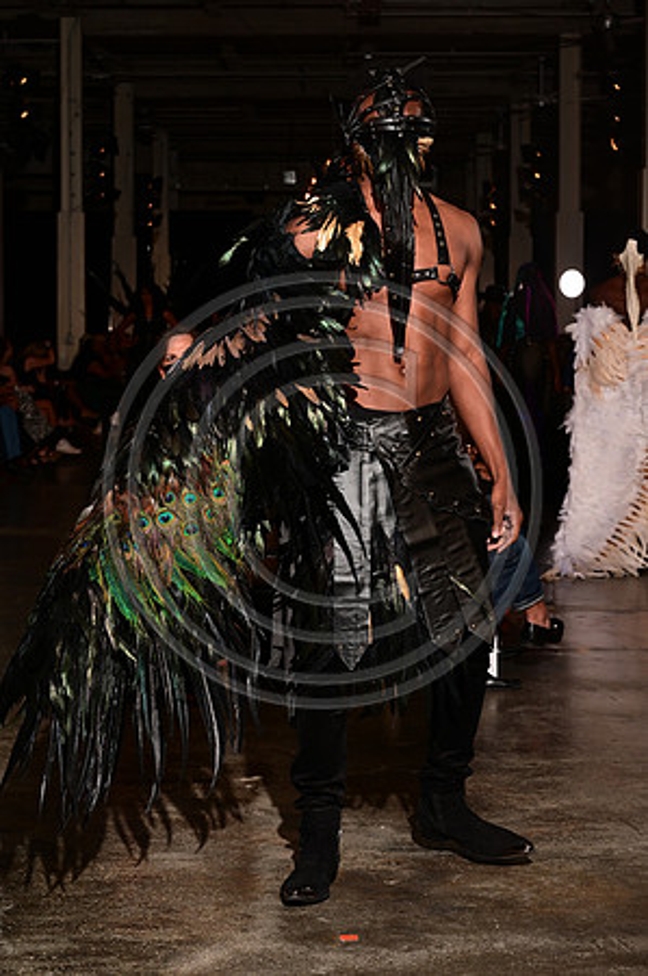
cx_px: 324
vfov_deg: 26.0
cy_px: 488
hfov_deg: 17.5
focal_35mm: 78
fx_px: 2111
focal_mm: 78
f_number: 9
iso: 1000
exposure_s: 1/125
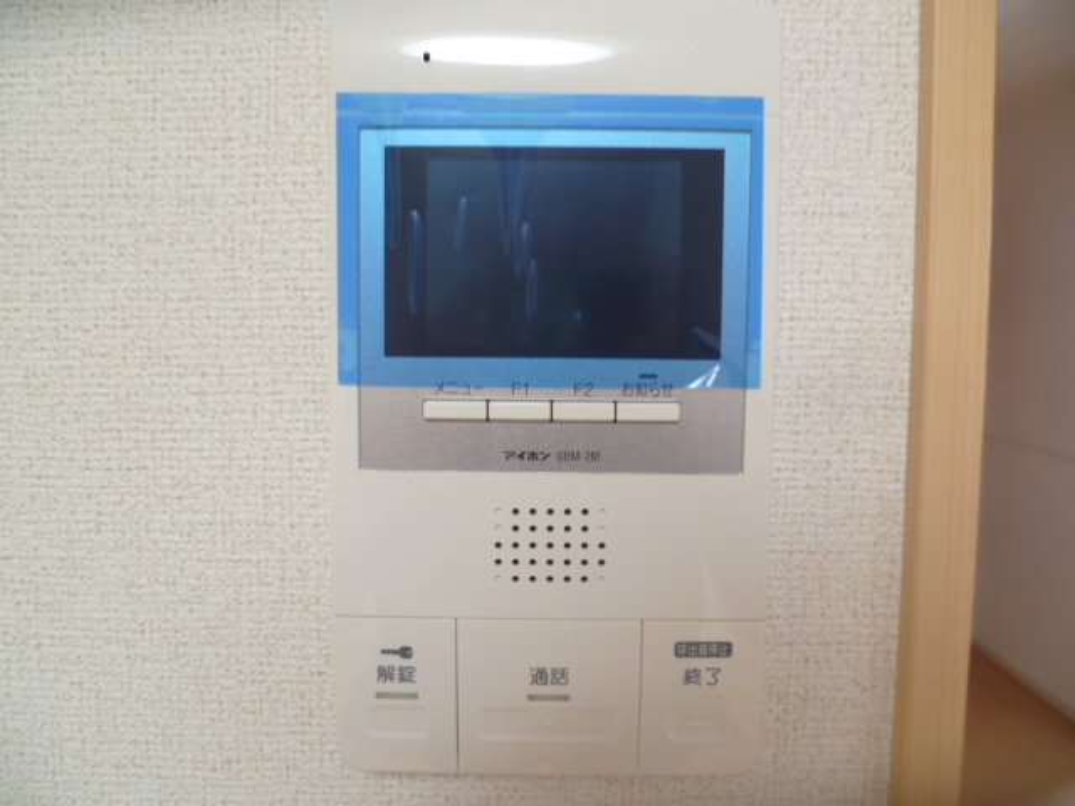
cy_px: 403
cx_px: 538
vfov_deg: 49.7
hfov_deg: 63.4
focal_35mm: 28
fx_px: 870
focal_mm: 5
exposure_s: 1/8
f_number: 2.8
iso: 80
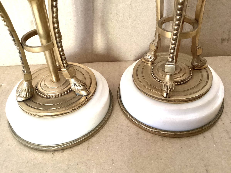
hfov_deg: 58.4
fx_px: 207
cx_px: 116
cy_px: 86
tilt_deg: -40.5
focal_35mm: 31
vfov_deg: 45.4
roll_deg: +1.5
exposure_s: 1/20
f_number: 2.4
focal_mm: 3.3
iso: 640
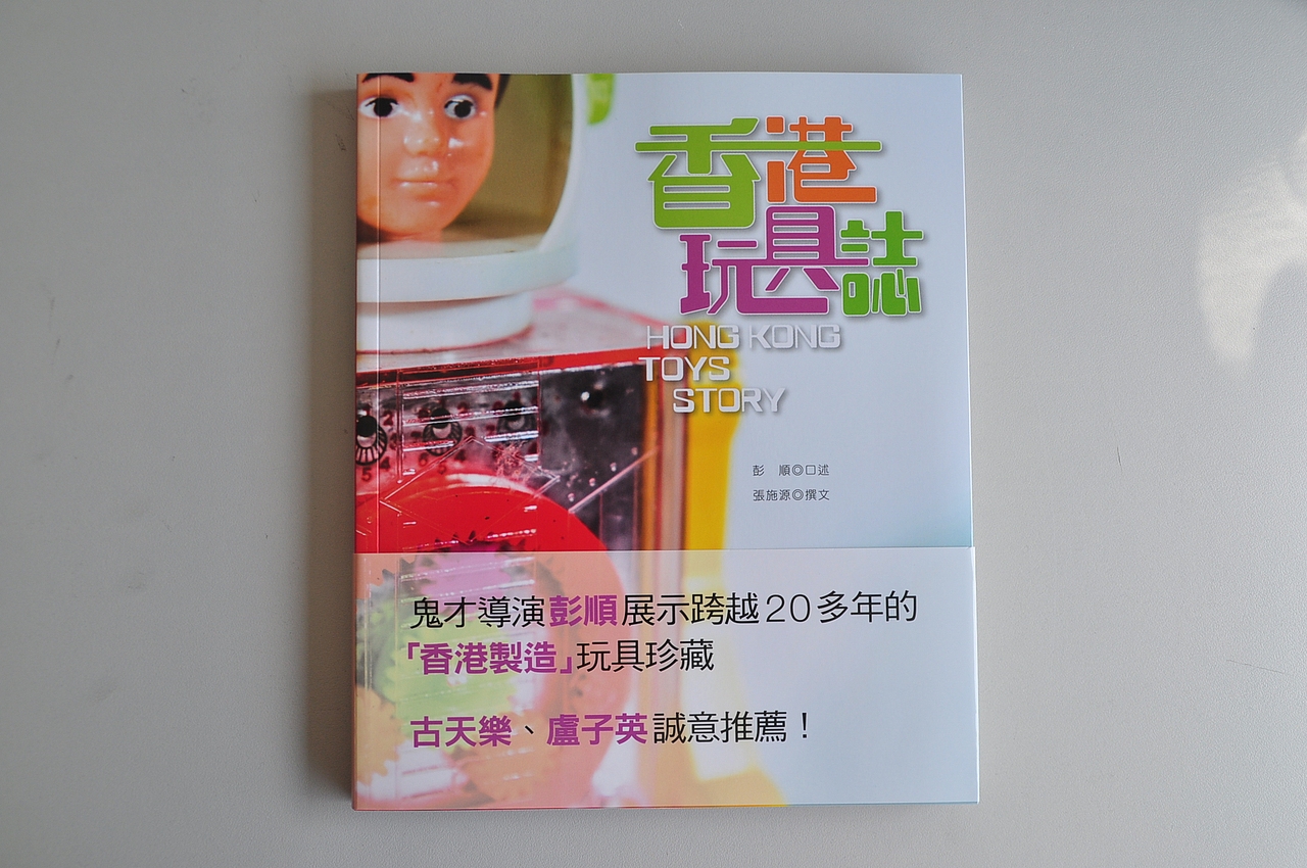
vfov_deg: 31.8
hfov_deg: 46.5
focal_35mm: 42
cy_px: 434
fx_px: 1523
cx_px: 654
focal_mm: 28
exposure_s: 1/125
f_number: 8
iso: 200
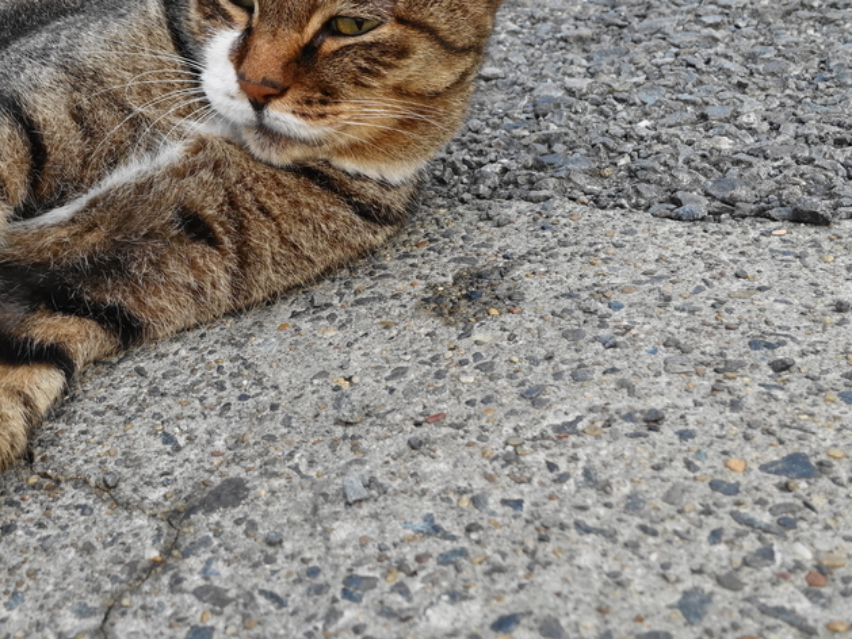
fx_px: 1083
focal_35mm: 44
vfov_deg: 32.6
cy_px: 214
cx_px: 218
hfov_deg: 41.7
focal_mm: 8.8
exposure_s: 1/80
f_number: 4
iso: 125
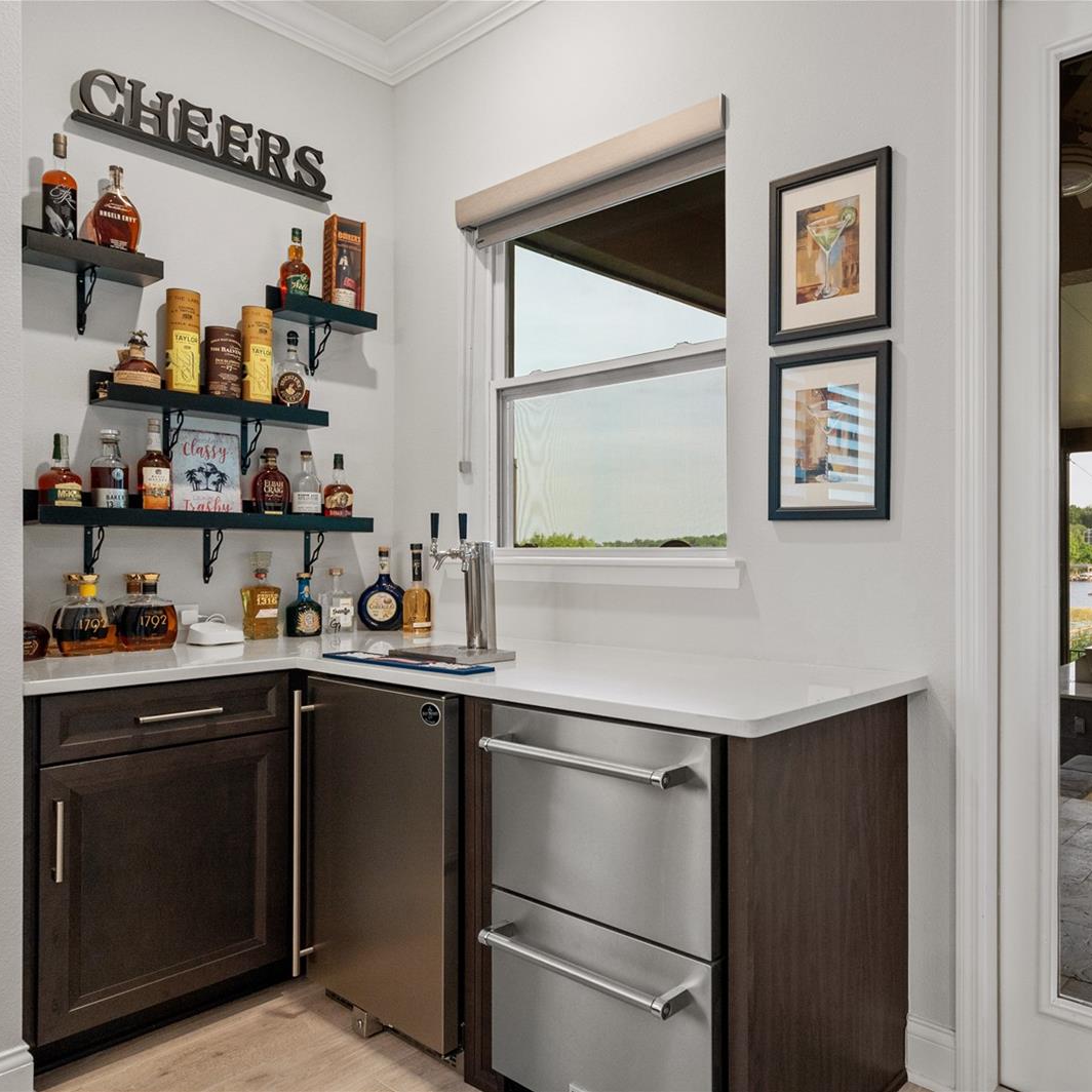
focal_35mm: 23
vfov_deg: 67.3
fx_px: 821
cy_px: 546
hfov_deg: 64.6
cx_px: 768
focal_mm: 18
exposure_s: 1/10
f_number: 7.1
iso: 500
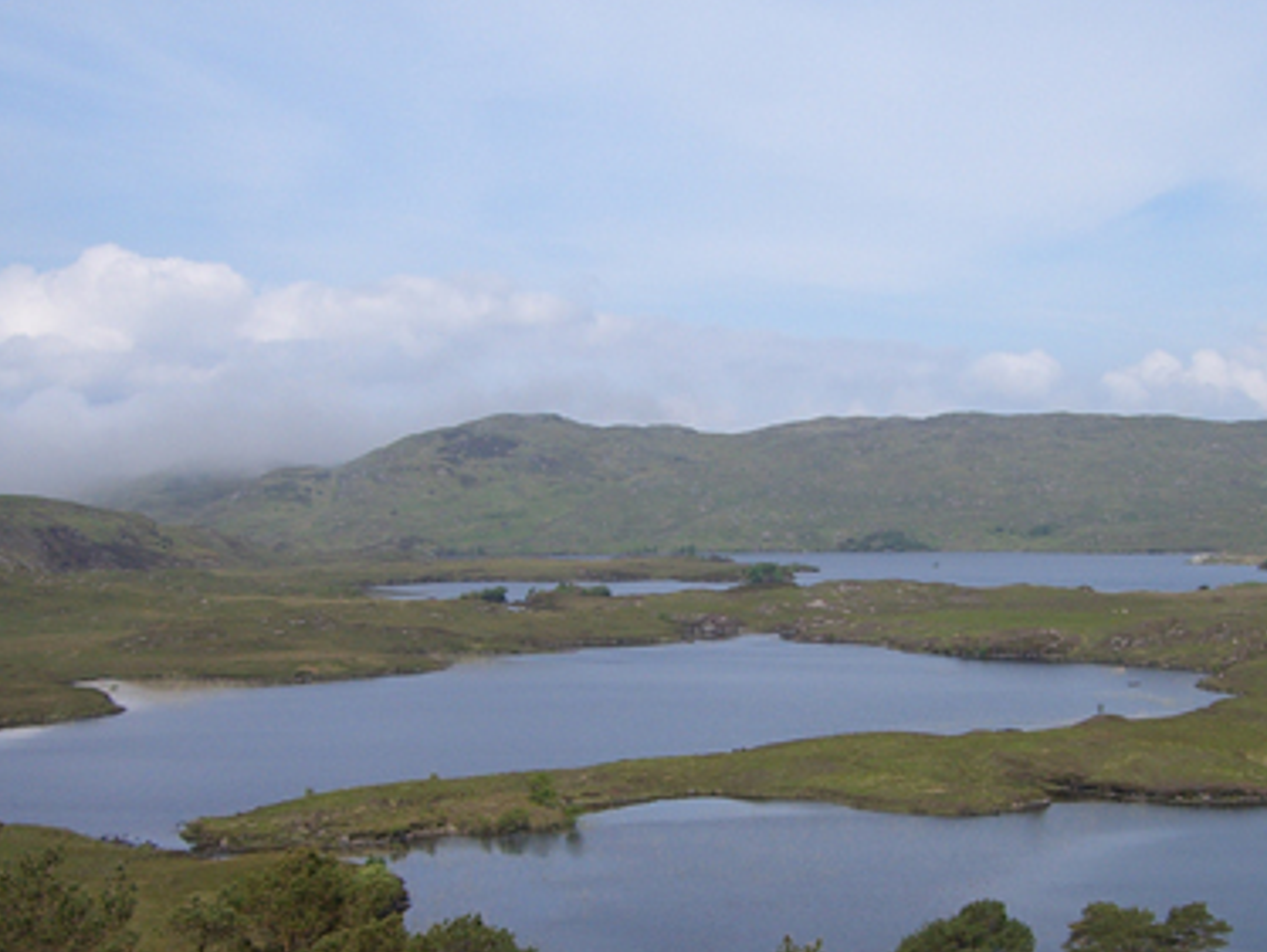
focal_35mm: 65
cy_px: 603
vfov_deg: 22.6
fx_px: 2381
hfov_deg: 29.6
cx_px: 854
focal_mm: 6.2
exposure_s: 1/1000
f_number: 4.3
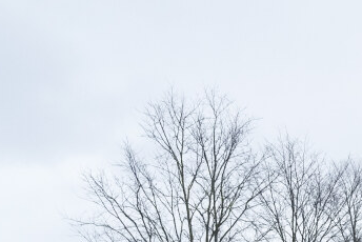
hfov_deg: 15.8
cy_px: 386
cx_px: 600
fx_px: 1157
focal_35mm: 115
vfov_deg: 11.4
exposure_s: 1/3200
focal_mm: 33
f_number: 3.5
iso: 3200
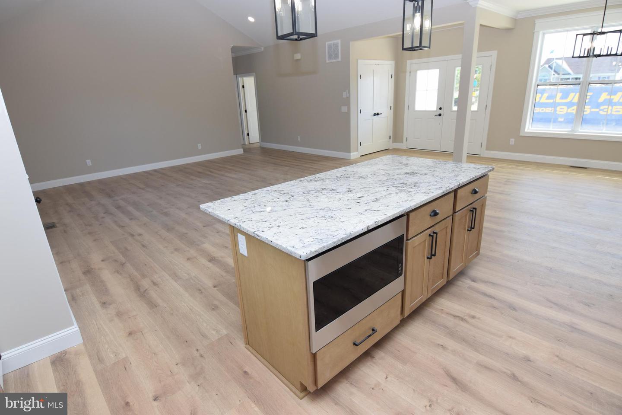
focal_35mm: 18
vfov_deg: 67.4
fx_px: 311
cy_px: 208
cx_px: 311
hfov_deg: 90.0
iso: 400
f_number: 6.3
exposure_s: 1/160
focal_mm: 12
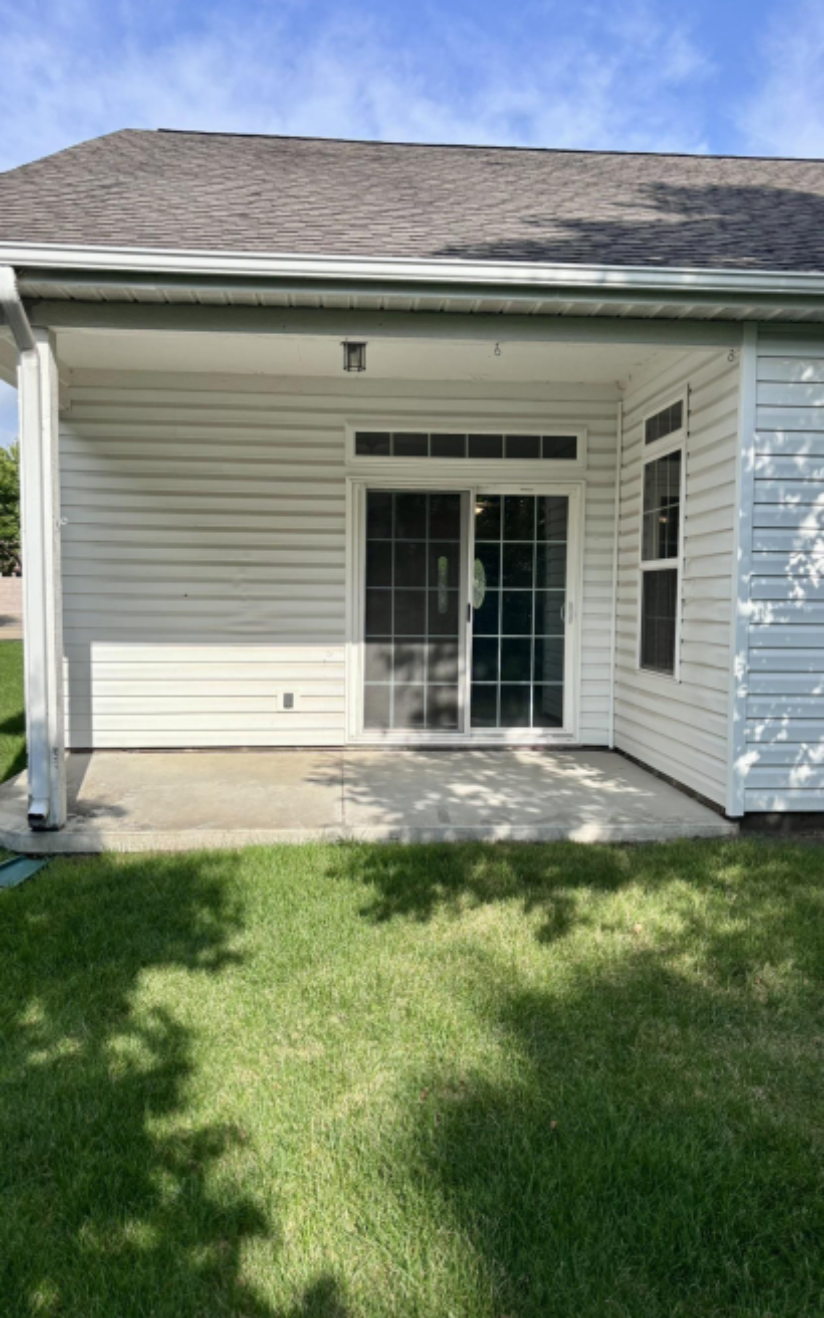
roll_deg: -1.7
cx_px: 418
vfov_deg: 66.5
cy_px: 652
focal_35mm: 28
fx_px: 1006
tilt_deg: -4.1
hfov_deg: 44.5
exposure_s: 1/2242
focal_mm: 5.96
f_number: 1.6
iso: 50
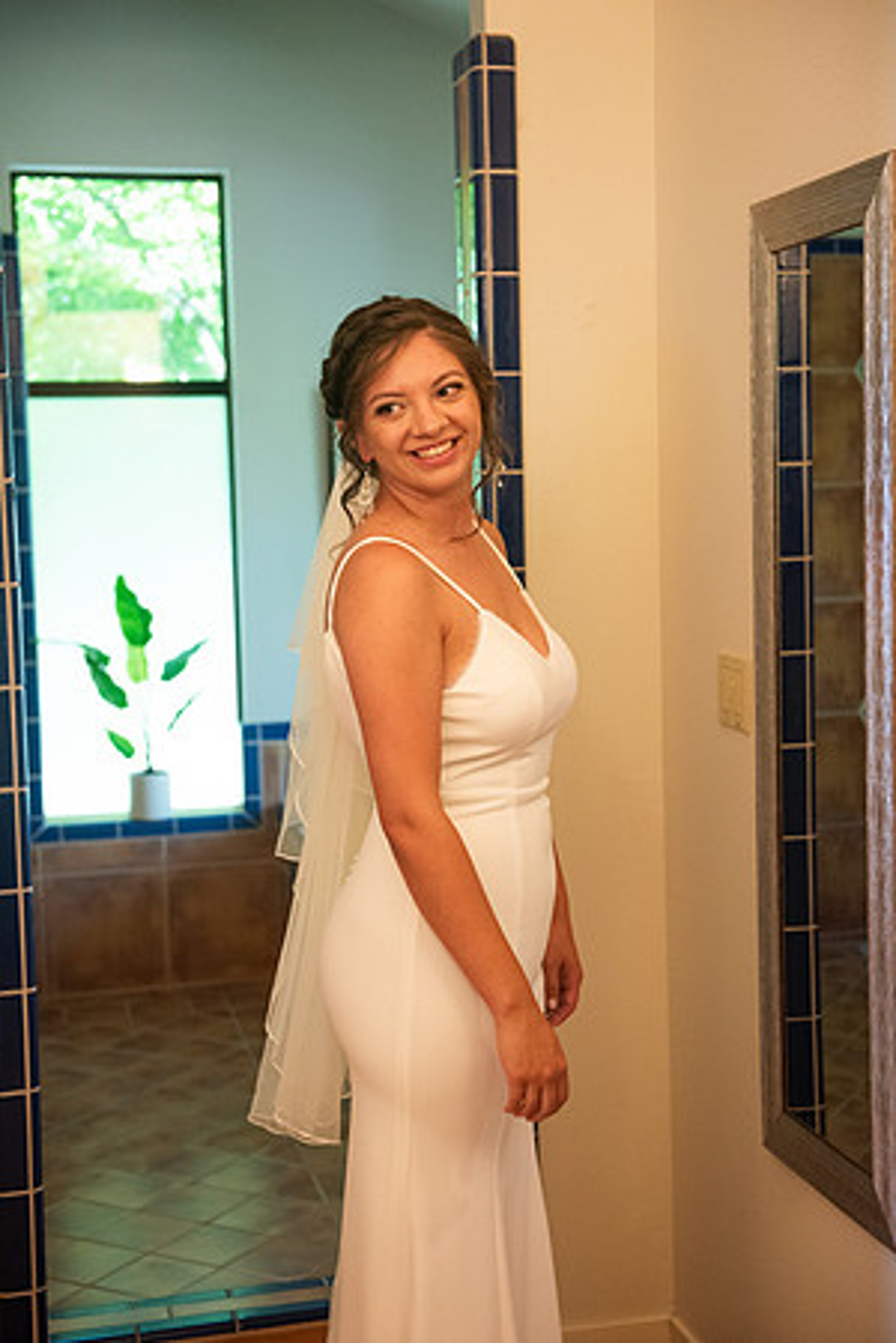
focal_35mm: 52
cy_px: 672
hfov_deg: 26.0
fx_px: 1941
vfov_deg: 38.2
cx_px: 448
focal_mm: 52
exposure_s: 1/160
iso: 1250
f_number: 3.2
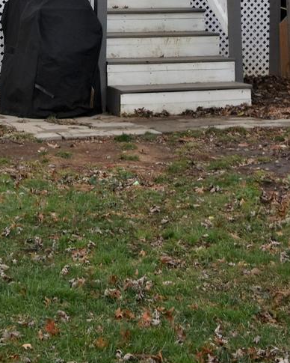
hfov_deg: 13.0
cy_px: -73
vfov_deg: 15.9
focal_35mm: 116
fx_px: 1245
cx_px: -53
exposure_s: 1/500
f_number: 8
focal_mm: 26
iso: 360
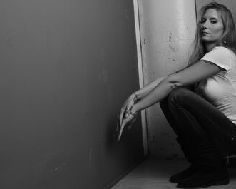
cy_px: 86
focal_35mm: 47
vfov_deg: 32.1
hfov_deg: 39.3
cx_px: 148
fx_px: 328
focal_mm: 35
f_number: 4
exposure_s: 1/40
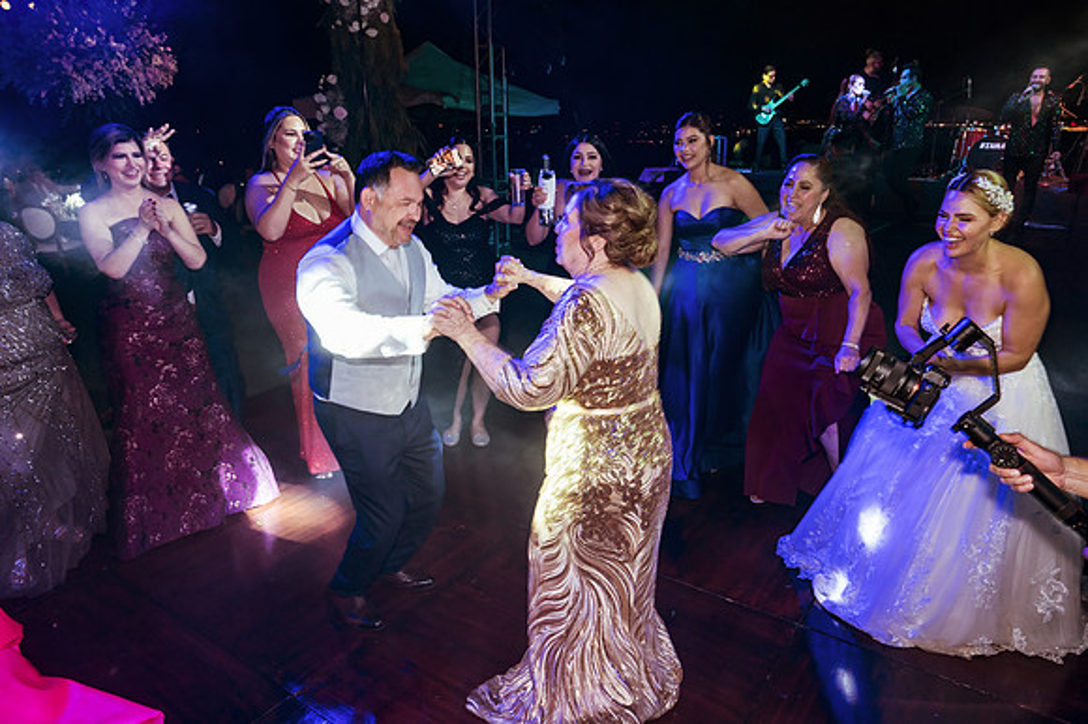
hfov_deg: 73.8
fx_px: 725
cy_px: 362
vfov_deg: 53.1
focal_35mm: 24
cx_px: 544
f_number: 7.1
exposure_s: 1/60
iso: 800
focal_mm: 24
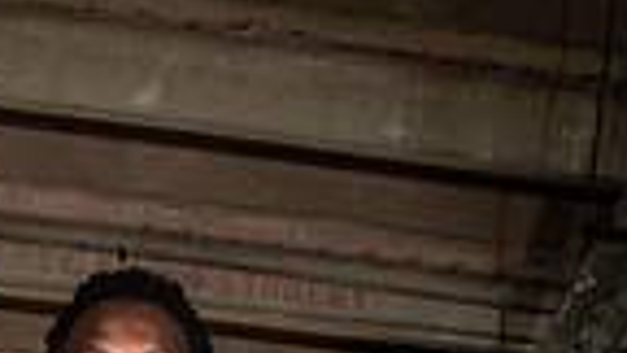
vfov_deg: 10.2
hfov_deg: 21.2
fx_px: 1629
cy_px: 941
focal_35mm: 98
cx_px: 30
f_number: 7.1
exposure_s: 1/400
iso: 160
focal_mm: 30
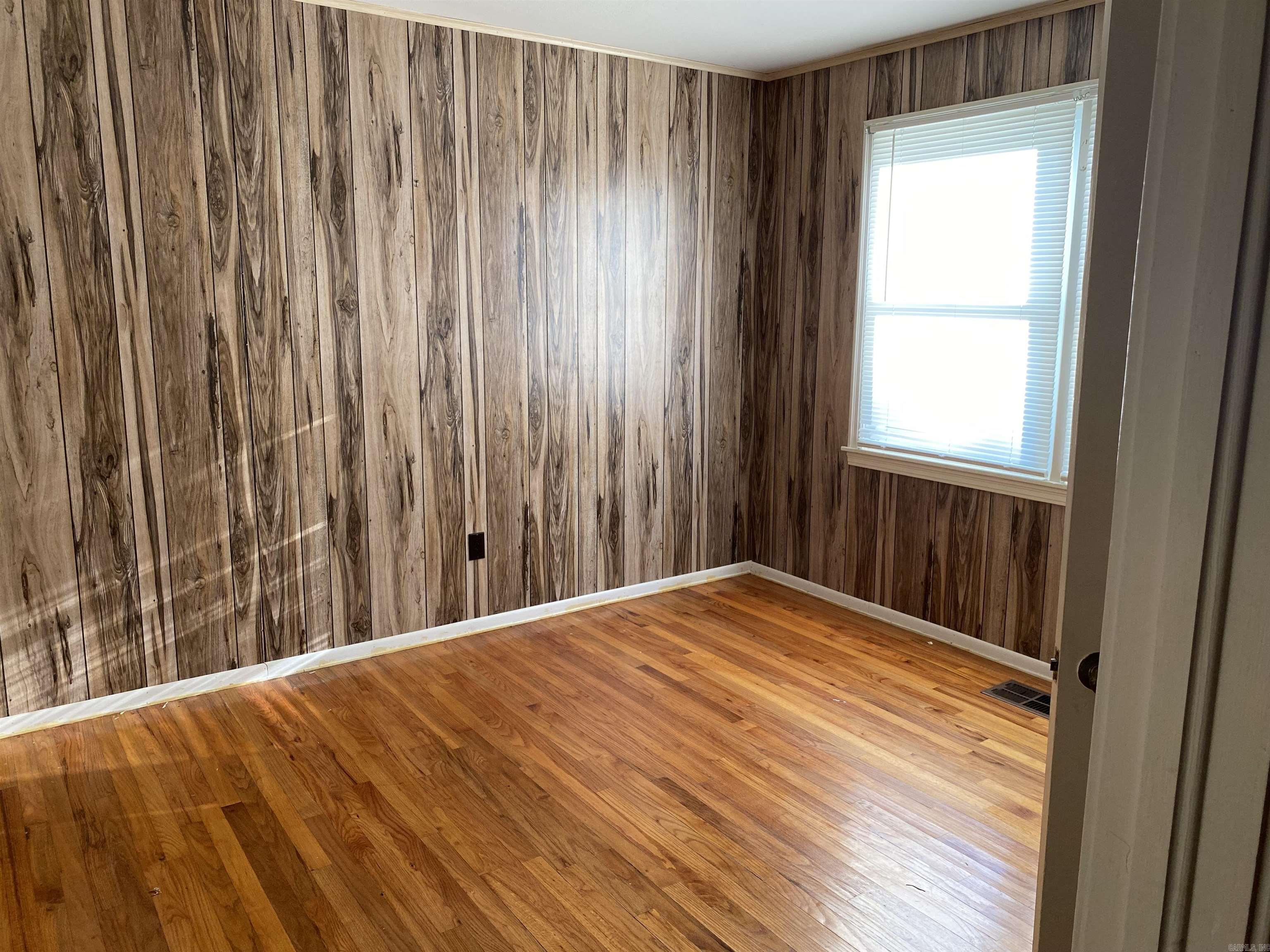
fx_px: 954
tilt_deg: -10.6
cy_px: 476
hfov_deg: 67.3
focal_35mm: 26
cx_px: 635
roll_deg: -1.2
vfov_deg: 53.1
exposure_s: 1/105
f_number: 1.8
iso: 125
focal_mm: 4.25
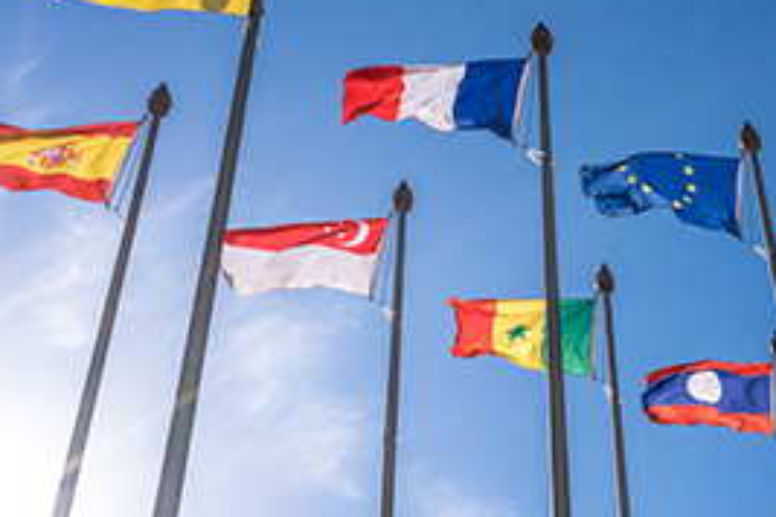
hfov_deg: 32.9
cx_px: 628
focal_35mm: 59
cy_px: 212
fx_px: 1272
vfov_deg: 23.0
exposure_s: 1/350
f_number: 22
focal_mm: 35
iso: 400
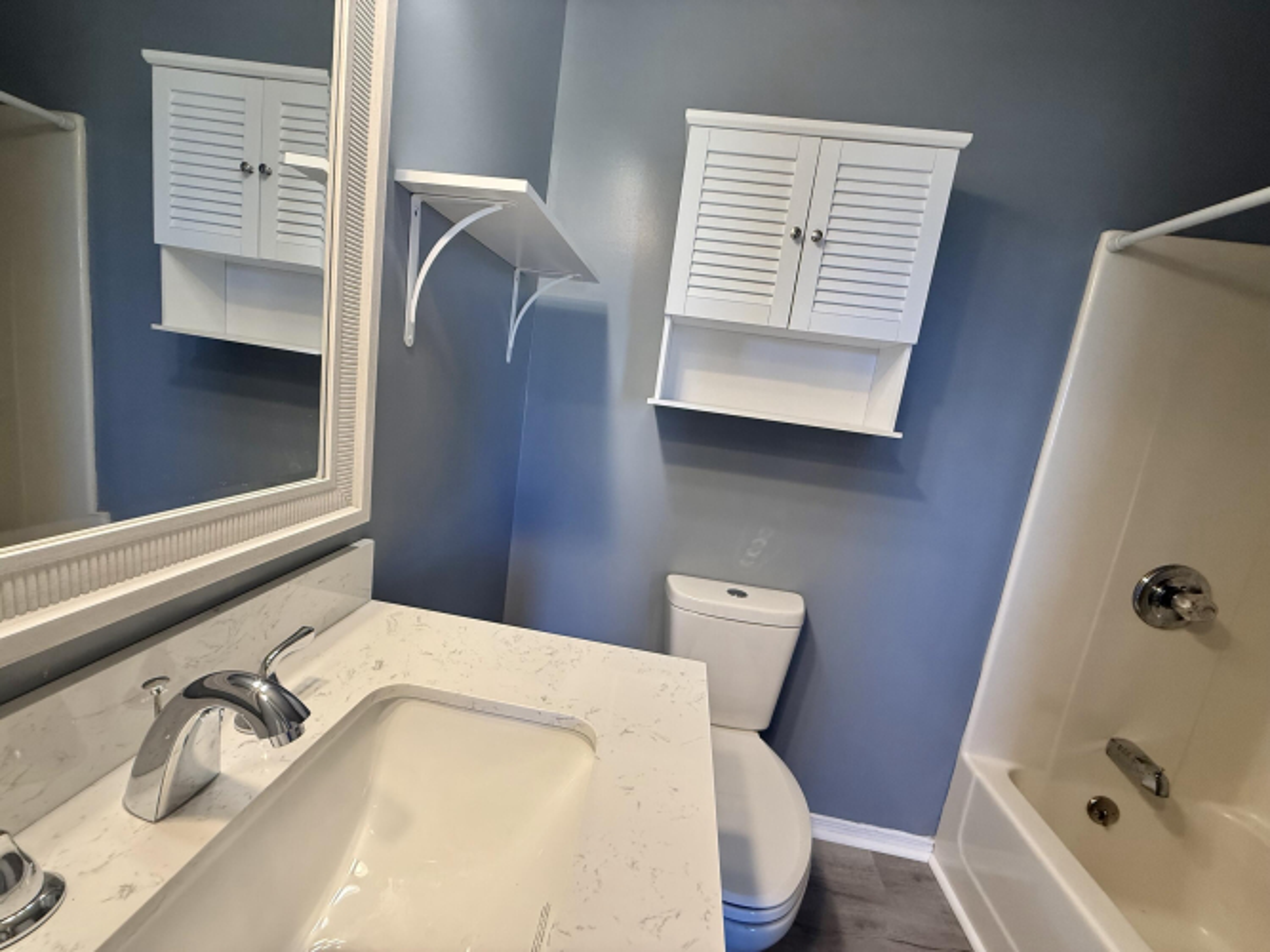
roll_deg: -7.6
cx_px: 635
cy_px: 476
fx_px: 514
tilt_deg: -10.3
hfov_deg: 102.1
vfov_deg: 85.7
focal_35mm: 14
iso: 160
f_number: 2.2
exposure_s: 1/120
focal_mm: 2.22
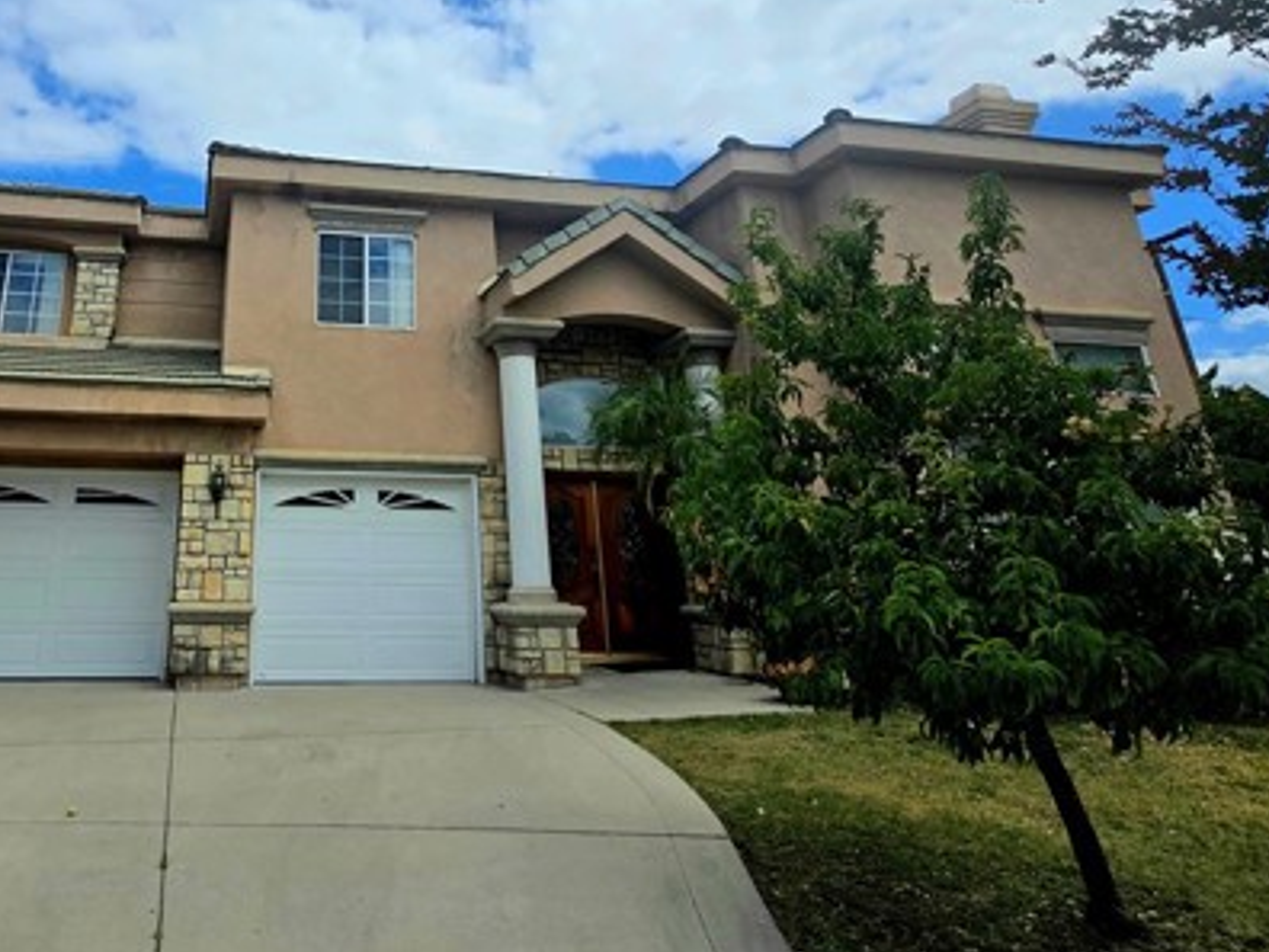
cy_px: 272
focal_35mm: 21
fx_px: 770
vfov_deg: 60.9
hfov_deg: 74.3
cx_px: 343
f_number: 2.2
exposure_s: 1/5000
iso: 50
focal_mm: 2.2
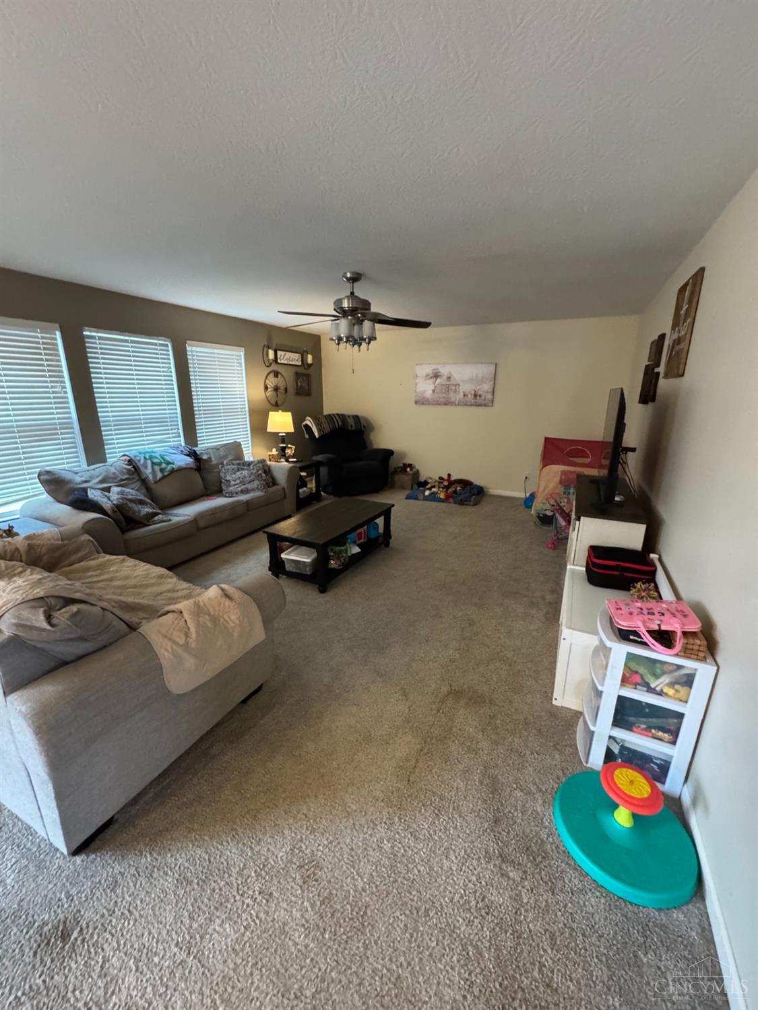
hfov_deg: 85.7
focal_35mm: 14
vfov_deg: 102.1
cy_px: 505
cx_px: 379
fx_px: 409
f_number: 2.2
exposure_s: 1/60
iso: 1000
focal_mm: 2.22
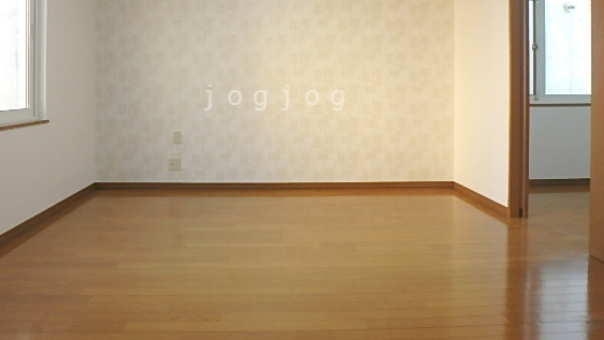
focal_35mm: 26
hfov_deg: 71.8
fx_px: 417
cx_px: 277
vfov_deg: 43.4
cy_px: 98
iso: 200
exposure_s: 1/40
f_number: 3.5
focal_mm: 3.7
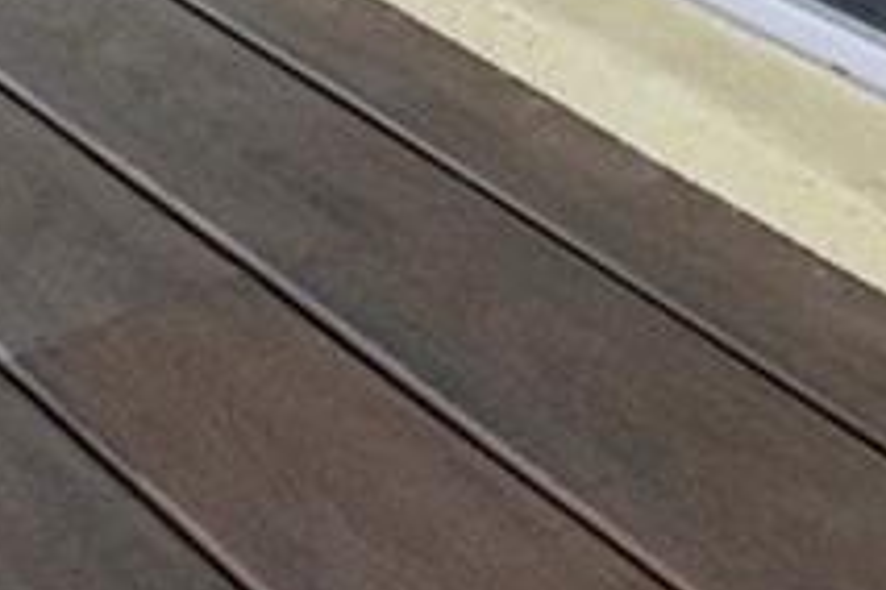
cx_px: 3228
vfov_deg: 9.4
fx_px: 2584
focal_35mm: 105
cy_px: -1338
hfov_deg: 9.1
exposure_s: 1/400
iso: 400
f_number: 8
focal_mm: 14
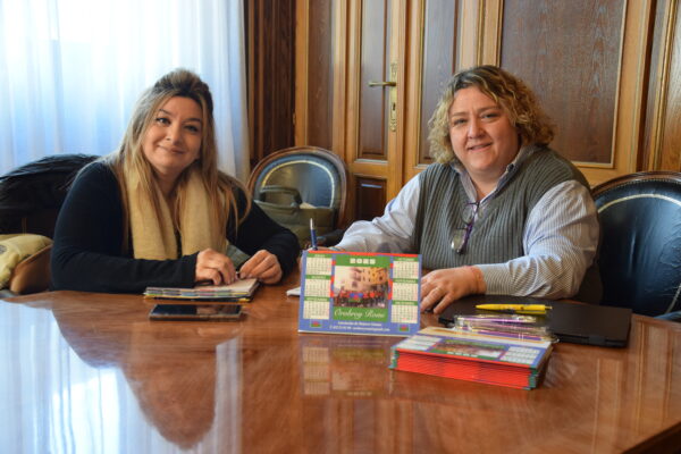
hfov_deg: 49.6
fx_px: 738
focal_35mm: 39
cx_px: 340
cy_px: 227
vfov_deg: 34.2
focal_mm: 26
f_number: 4
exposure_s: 1/40
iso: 800
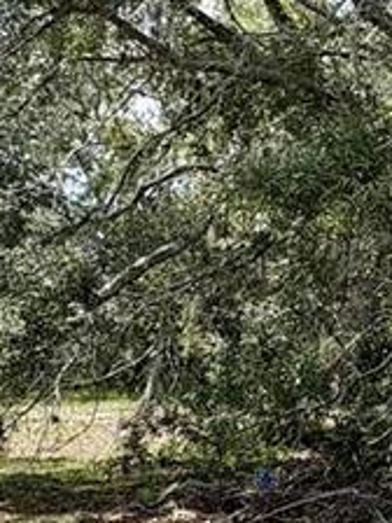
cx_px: 434
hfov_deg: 18.8
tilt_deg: -1.2
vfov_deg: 25.6
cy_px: 411
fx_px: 1132
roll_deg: -0.9
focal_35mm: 75
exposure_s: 1/741
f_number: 2.2
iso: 64
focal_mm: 2.22
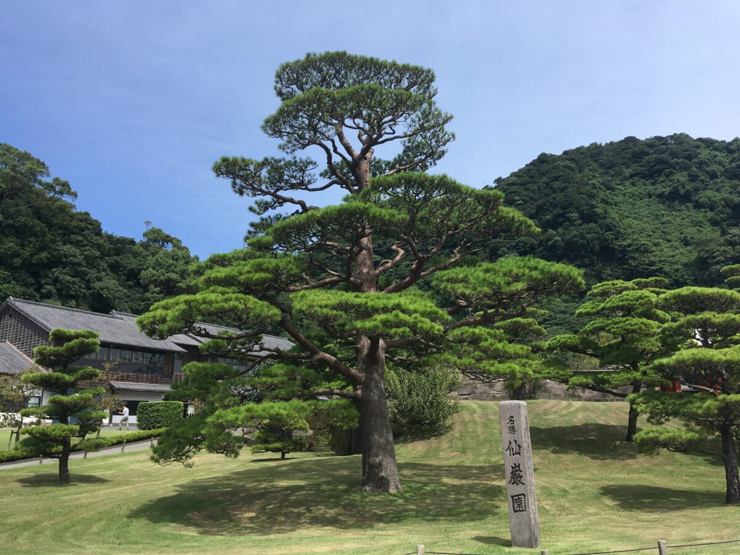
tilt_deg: +13.9
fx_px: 620
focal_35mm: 29
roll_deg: +0.9
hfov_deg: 61.7
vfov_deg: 48.2
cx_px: 370
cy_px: 278
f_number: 2.2
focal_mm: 4.15
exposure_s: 1/1350
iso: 25
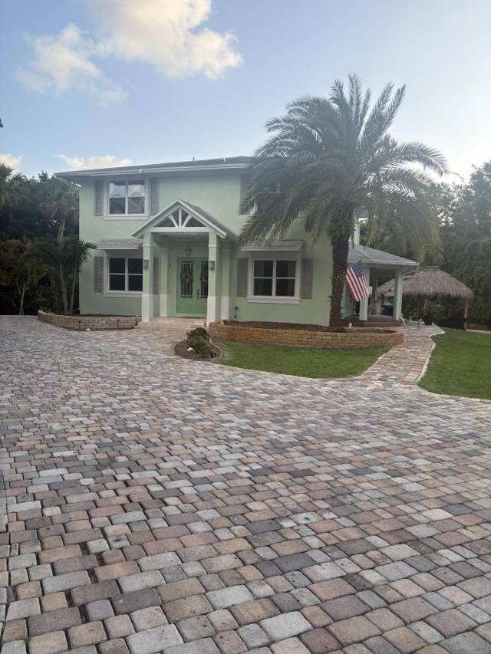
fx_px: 492
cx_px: 246
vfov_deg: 67.3
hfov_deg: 53.1
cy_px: 327
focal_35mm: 26
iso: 50
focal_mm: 5.96
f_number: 1.6
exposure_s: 1/791
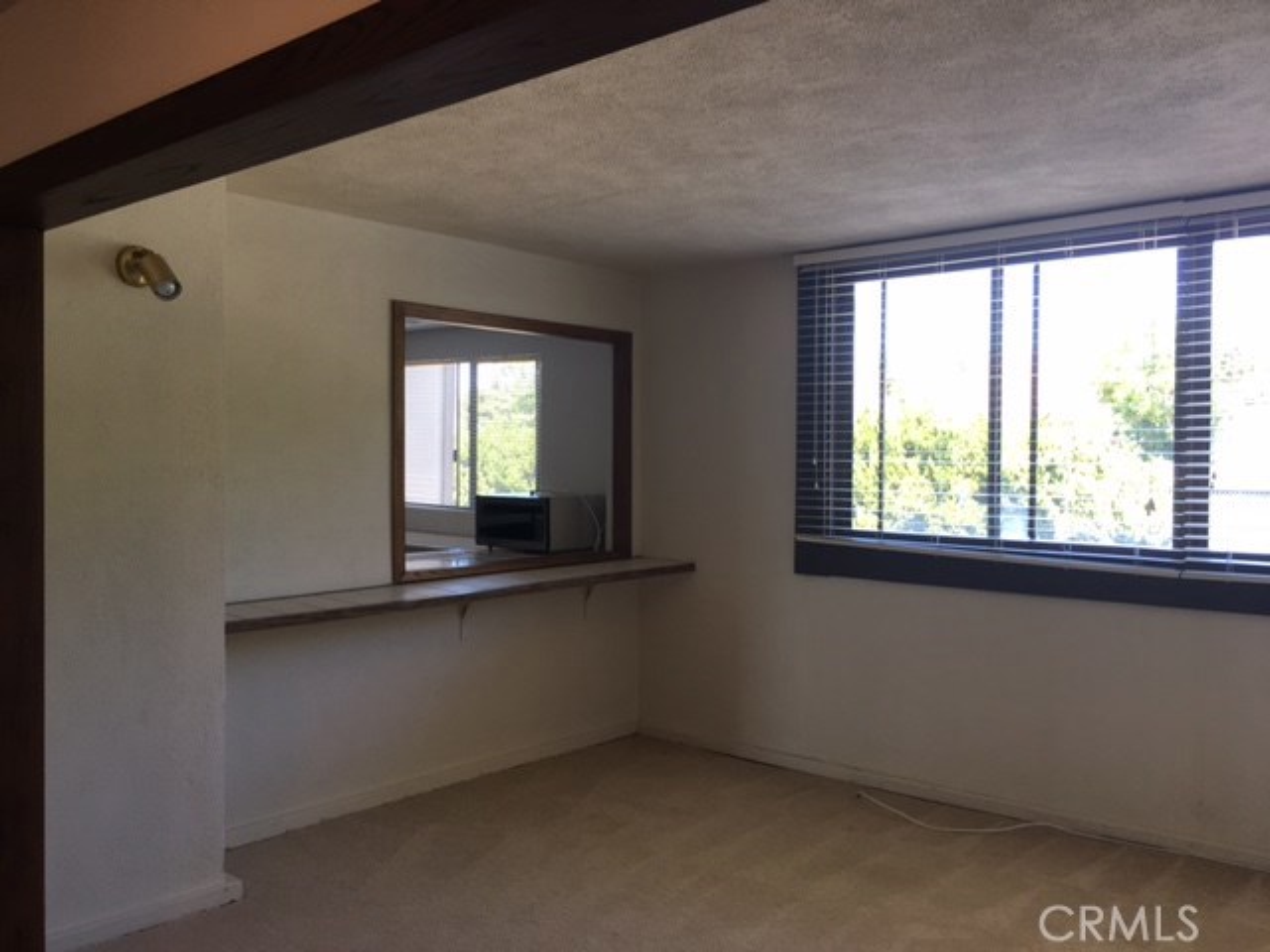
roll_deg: +0.2
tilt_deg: -0.1
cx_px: 635
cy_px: 476
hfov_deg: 61.7
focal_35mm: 29
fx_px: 1064
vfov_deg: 48.2
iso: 32
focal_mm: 4.15
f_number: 2.2
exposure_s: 1/60
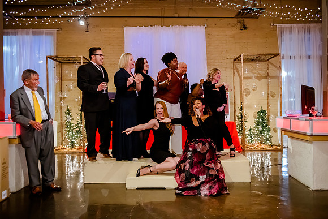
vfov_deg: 38.9
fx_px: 310
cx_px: 164
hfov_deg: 55.8
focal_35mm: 34
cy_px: 110
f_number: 2.8
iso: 5000
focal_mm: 34
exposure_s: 1/100
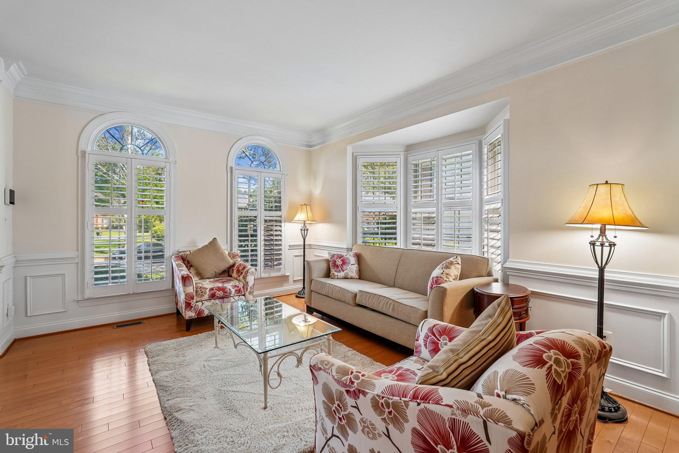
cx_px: 340
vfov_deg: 73.8
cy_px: 226
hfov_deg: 96.7
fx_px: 302
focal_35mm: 16
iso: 100
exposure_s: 1/6
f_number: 8
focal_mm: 16
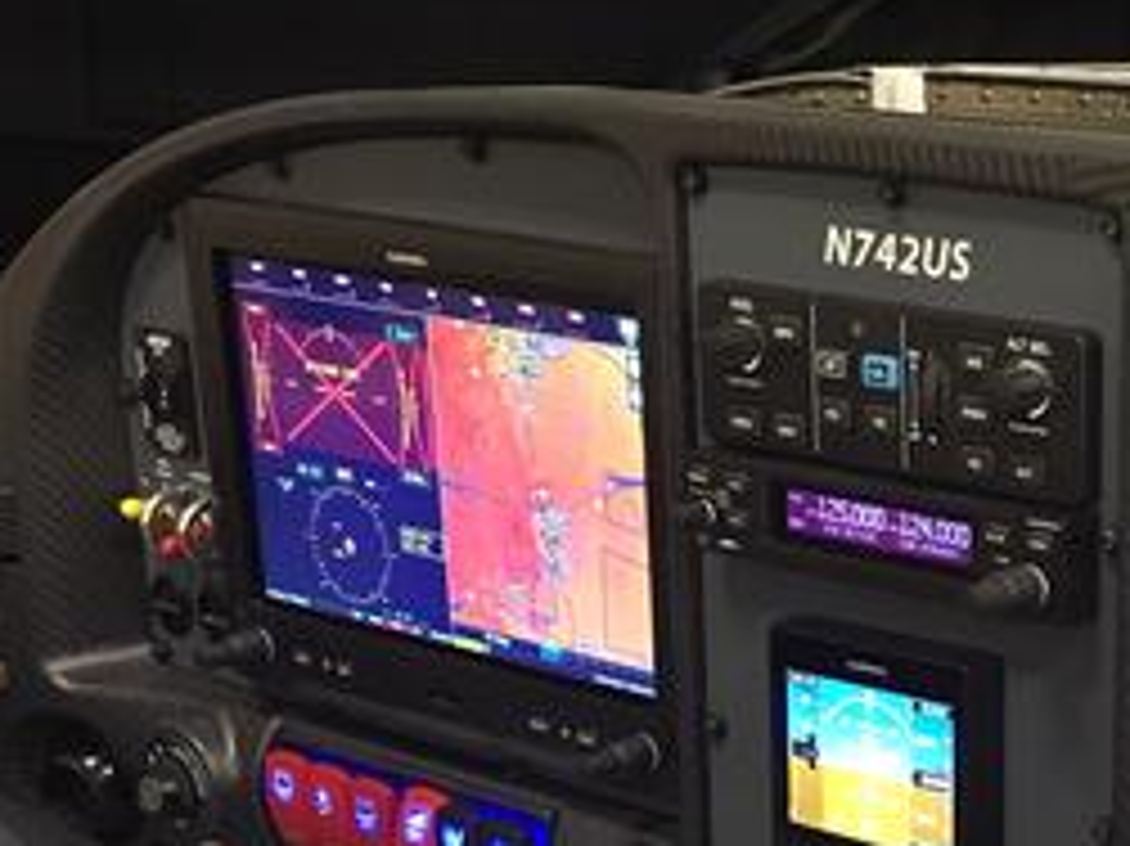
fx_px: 2414
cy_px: 810
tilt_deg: -16.1
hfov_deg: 24.7
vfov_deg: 19.4
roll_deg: -3.8
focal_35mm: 74
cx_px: 1220
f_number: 2.2
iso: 160
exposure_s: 1/30
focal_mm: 4.15
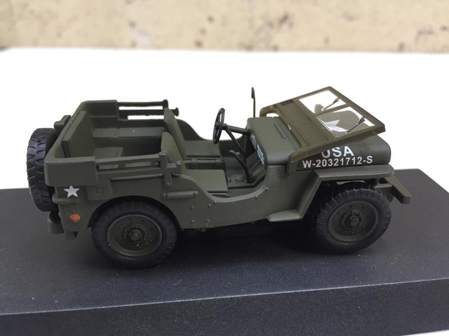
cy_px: 168
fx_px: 376
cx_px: 224
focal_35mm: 29
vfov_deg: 48.2
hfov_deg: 61.7
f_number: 2.2
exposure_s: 1/33
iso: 50
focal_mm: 4.15
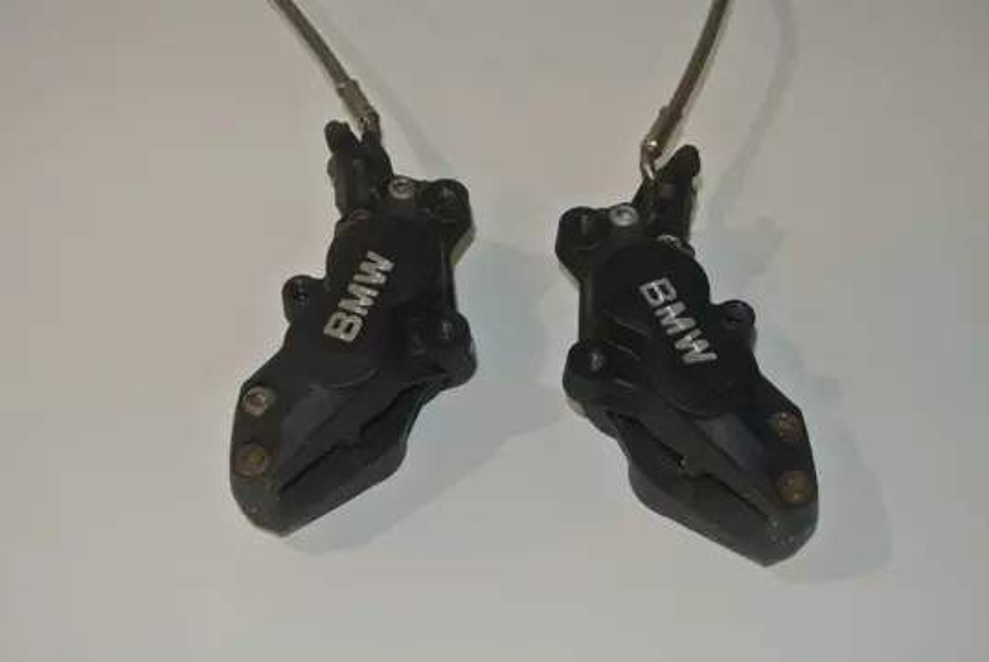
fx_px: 1430
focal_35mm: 52
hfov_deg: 38.1
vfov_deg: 26.1
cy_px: 331
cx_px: 494
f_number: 4.8
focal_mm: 19.6
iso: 200
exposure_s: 1/60
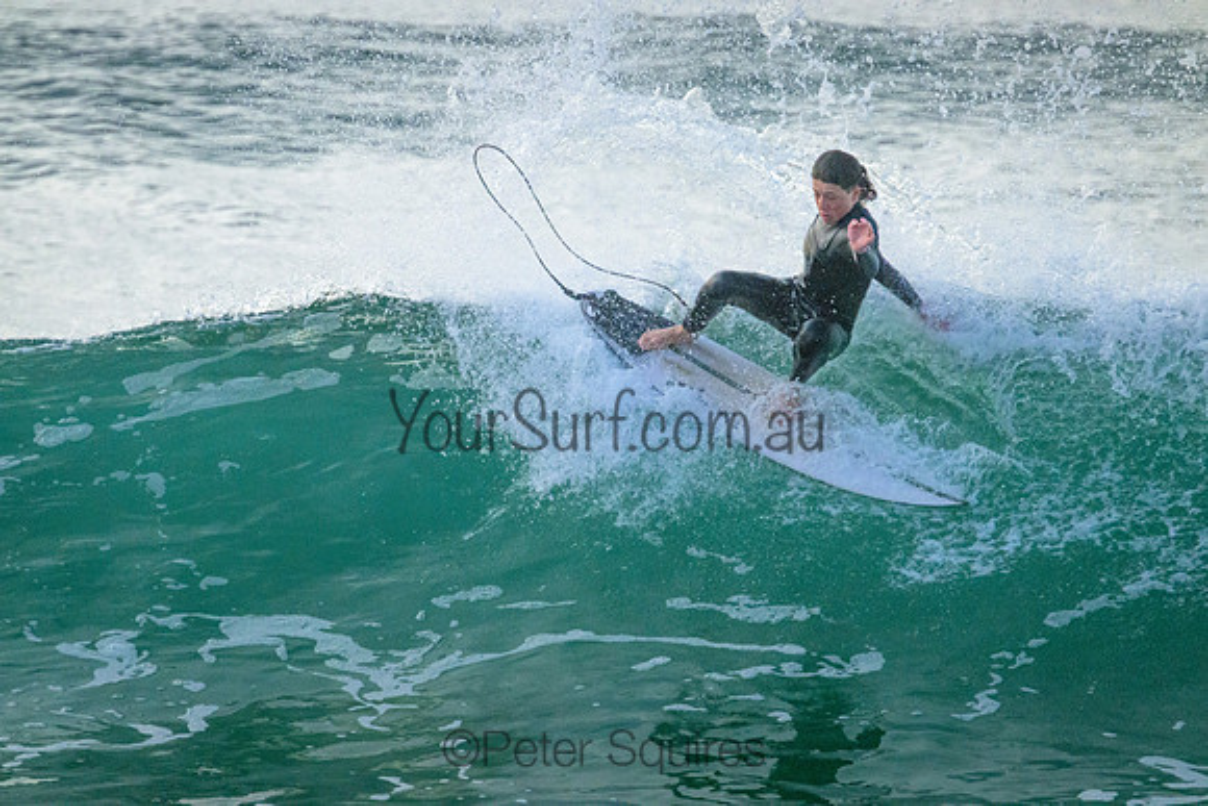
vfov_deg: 1.7
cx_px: 604
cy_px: 403
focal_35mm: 800
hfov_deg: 2.6
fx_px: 26849
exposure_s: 1/1000
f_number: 11
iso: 8000
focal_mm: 800
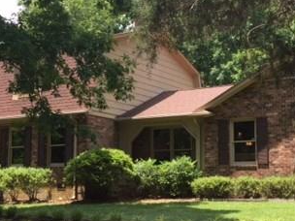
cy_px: 134
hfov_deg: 31.7
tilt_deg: +5.4
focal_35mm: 61
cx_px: 153
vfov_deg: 24.0
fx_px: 520
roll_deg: -1.8
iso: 32
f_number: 2.2
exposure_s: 1/494
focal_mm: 4.15
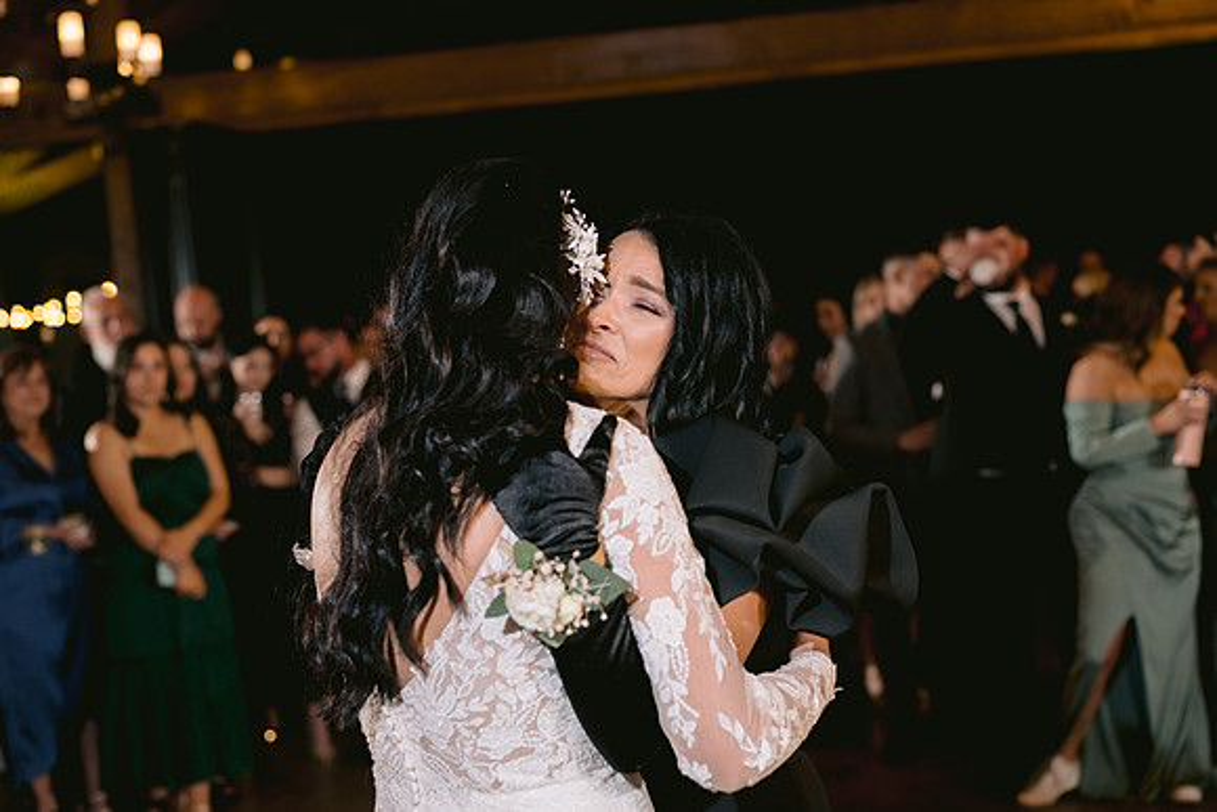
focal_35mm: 50
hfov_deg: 39.6
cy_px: 406
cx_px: 608
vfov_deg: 27.0
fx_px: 1691
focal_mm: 50
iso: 1250
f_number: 2.8
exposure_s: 1/125
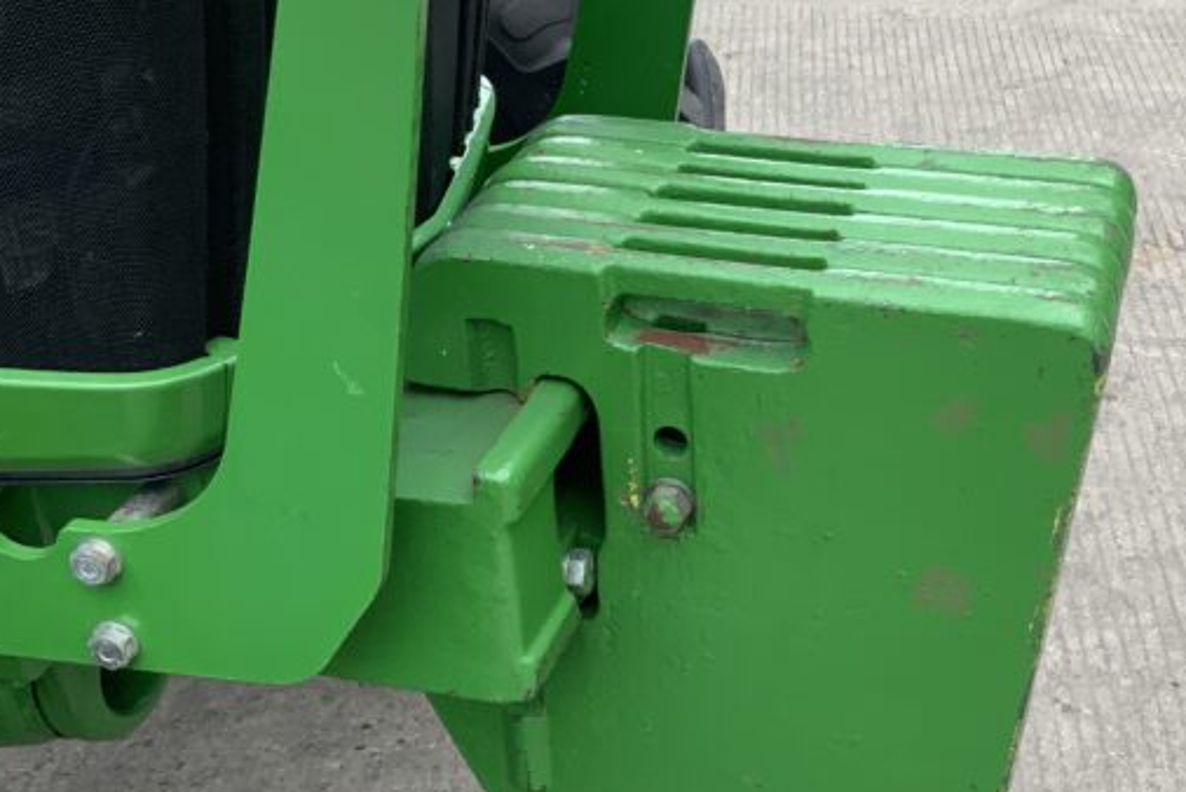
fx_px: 2011
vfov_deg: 22.3
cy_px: 450
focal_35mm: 61
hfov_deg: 32.3
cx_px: 884
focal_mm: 3
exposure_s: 1/300
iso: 16
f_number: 1.8
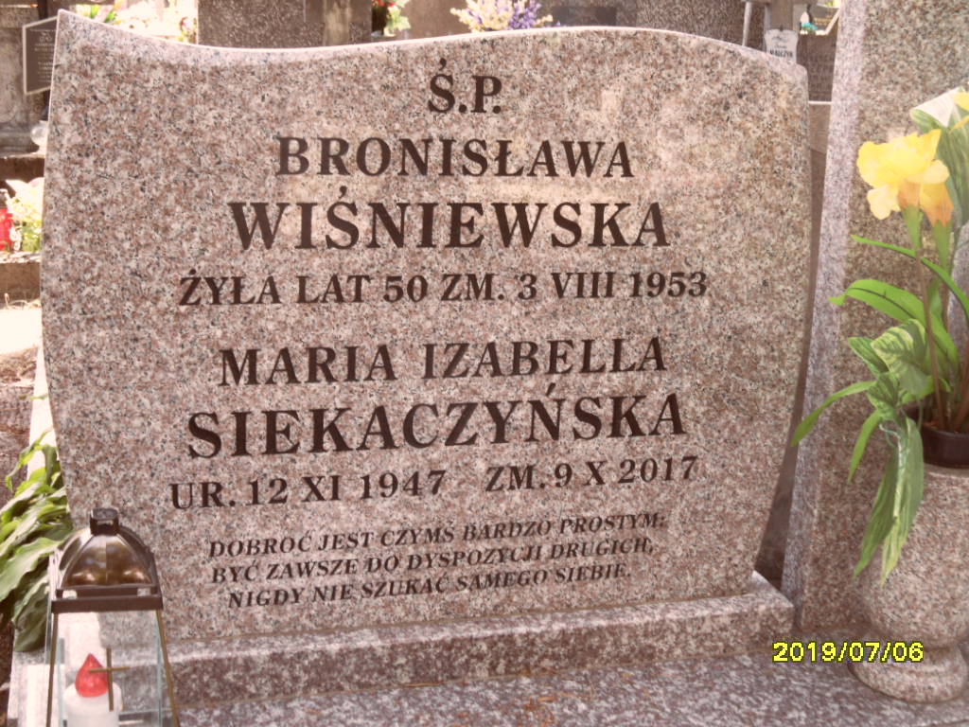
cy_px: 364
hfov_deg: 38.2
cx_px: 484
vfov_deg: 29.1
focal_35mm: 50
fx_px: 1400
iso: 100
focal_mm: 8.2
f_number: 3.8
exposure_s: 1/60
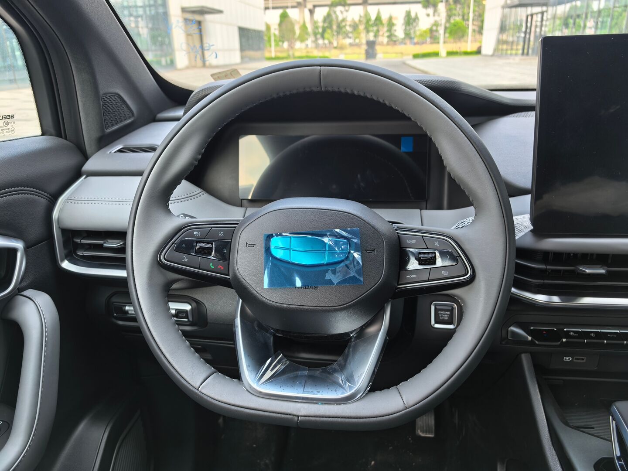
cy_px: 236
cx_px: 314
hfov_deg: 71.6
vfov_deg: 56.8
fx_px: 435
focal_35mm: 24
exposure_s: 1/100
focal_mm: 6.98
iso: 125
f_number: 2
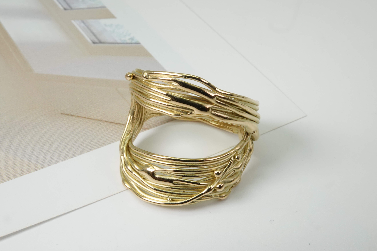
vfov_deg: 20.9
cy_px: 128
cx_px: 183
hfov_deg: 31.0
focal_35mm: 65
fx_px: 681
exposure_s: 1/25
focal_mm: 20.49
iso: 200
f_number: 16
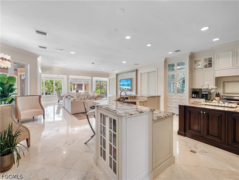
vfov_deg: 85.7
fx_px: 97
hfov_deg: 102.1
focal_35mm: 14
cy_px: 90
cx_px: 120
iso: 200
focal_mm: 7
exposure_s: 1/3
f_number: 7.1
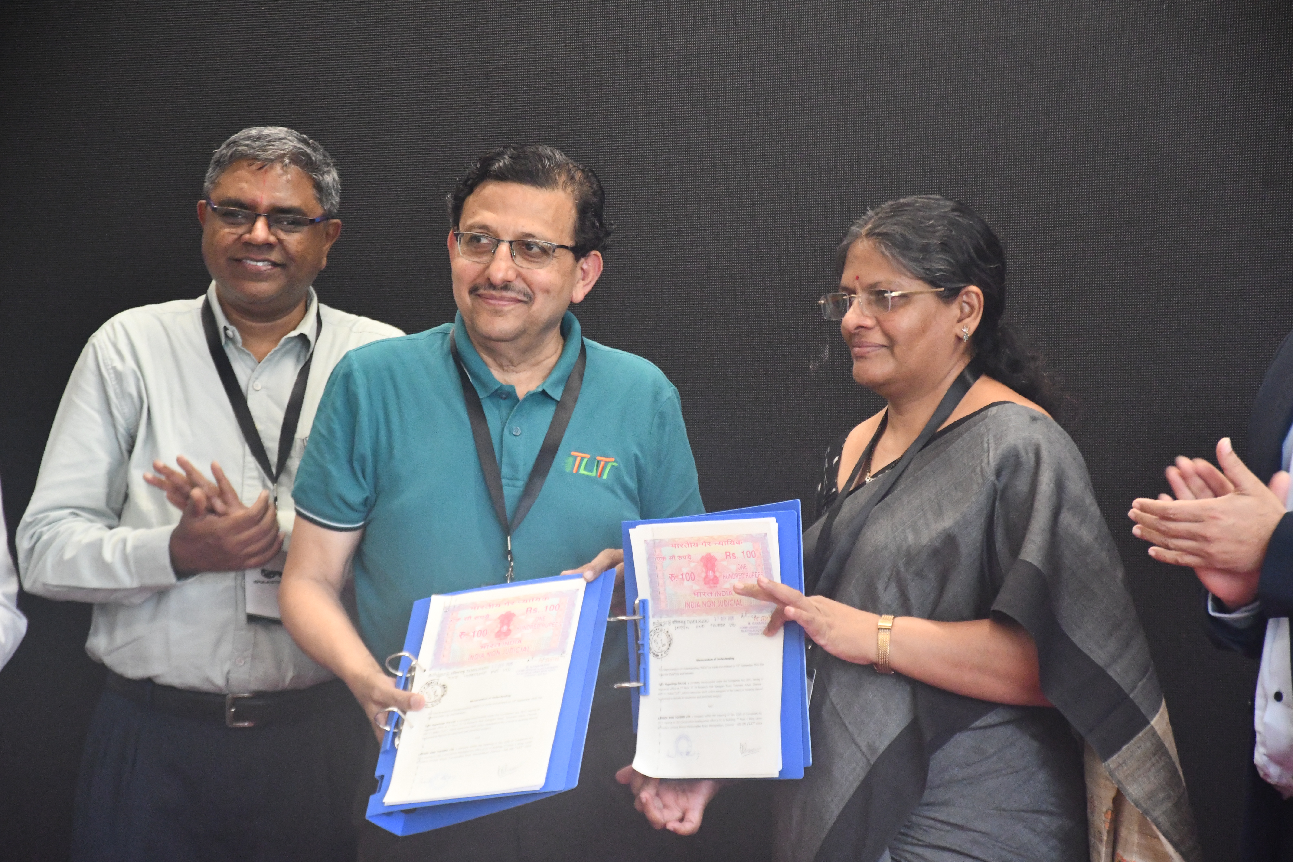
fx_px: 5638
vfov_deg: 8.7
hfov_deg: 13.1
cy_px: 431
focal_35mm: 157
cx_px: 646
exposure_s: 1/200
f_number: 7.1
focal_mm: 105
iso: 5000
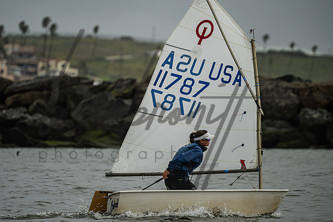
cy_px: 83
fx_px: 4711
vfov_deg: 2.7
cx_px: 124
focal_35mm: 509
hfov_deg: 4.0
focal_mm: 400
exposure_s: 1/5000
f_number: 5.6
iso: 320
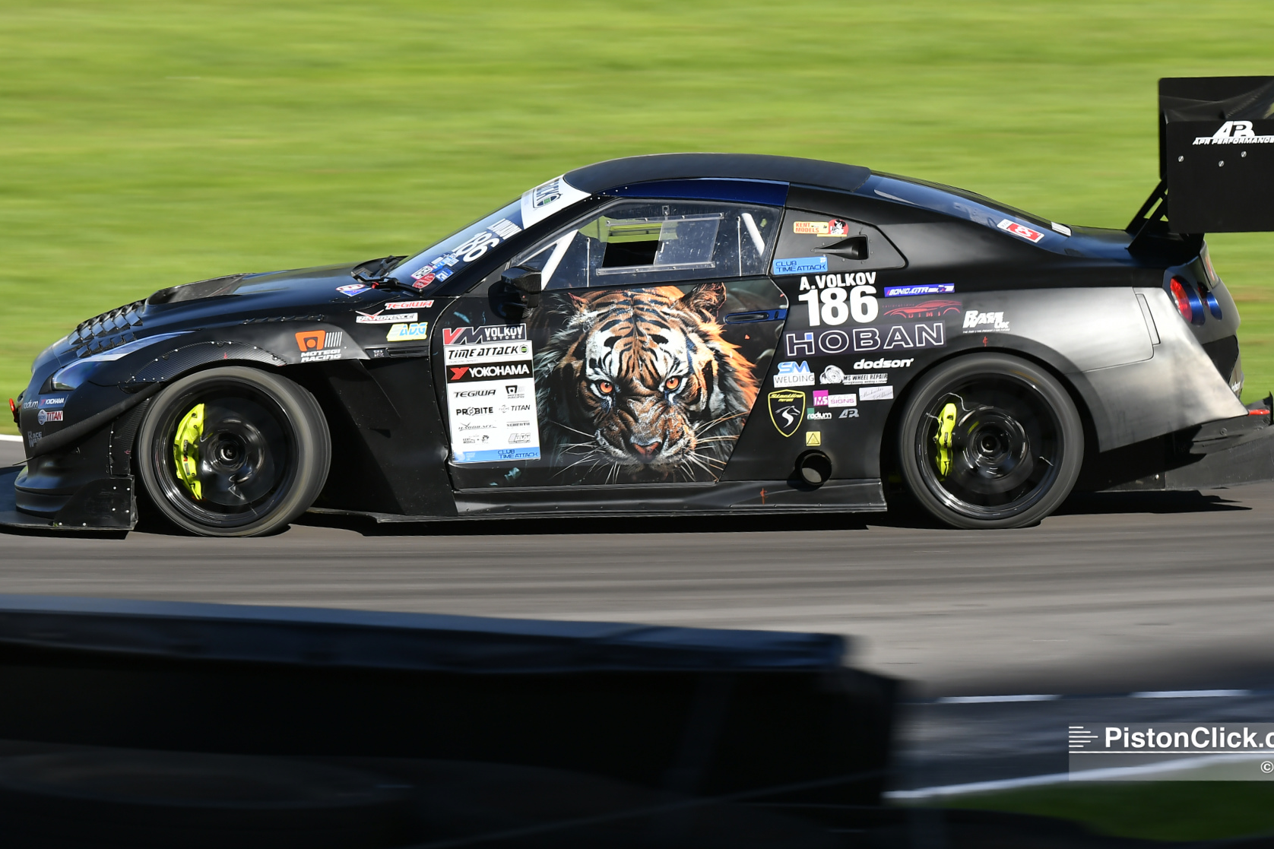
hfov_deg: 8.5
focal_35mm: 242
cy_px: 413
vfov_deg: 5.7
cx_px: 626
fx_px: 8548
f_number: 5.6
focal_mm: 135
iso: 100
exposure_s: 1/160
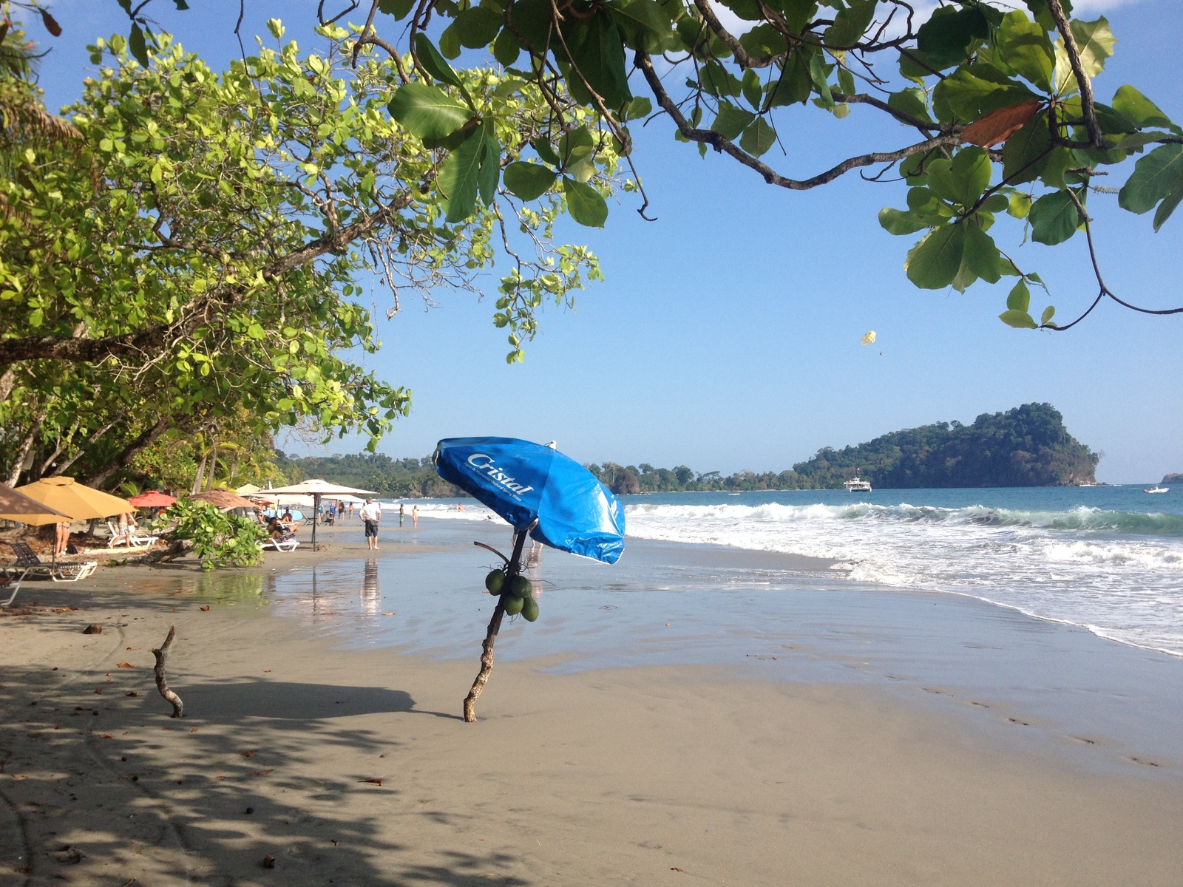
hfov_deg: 52.6
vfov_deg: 40.7
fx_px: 1196
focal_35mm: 35
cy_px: 444
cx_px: 592
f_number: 2.4
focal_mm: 4.28
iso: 50
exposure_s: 1/1672
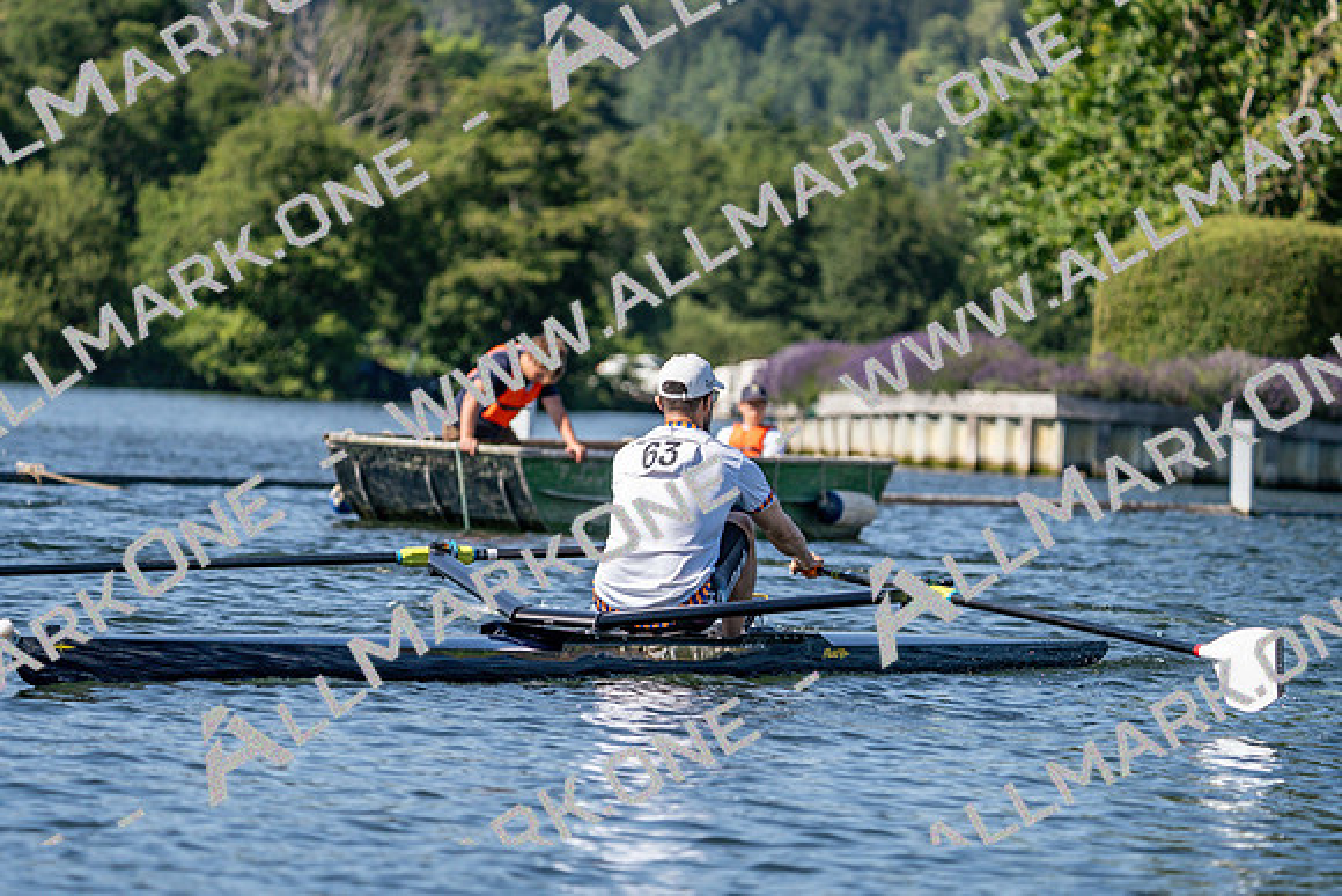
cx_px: 671
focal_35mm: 218
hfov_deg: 9.4
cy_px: 448
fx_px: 8128
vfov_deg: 6.3
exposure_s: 1/1600
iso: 250
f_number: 5.6
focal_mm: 218
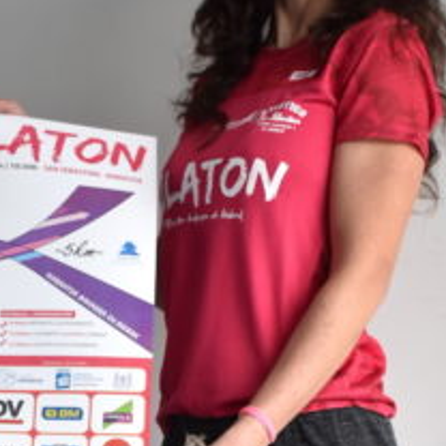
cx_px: 227
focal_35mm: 106
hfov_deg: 16.5
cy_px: 508
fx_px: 1538
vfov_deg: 16.0
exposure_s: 1/60
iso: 400
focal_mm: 23
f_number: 4
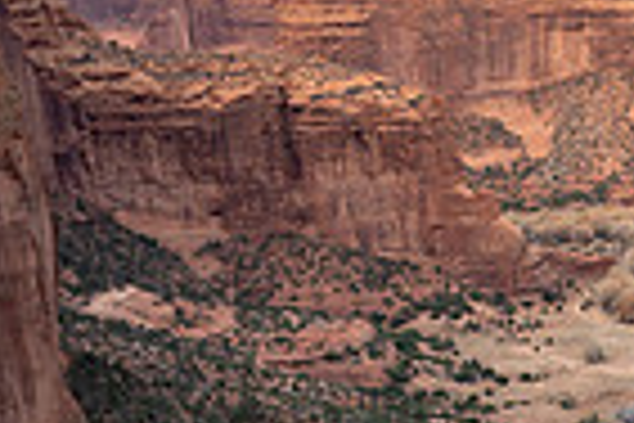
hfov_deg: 16.5
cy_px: 450
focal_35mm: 103
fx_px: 1814
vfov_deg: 13.1
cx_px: 1147
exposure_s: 1/1600
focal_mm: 25
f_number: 4
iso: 400
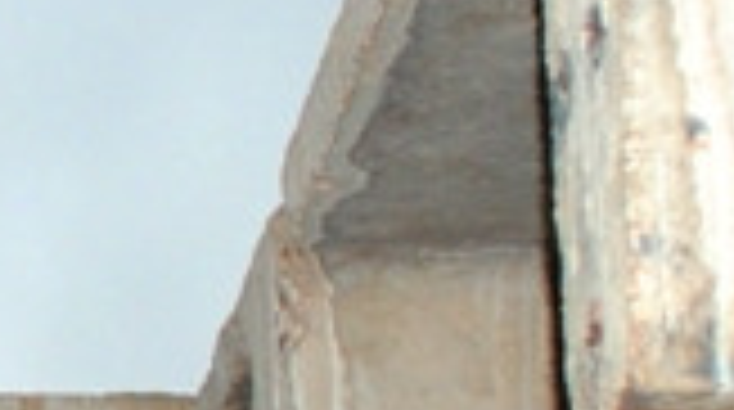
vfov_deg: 4.5
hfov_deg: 7.6
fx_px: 5245
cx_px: -887
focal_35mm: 270
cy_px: 405
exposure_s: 1/200
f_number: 5
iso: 400
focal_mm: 24
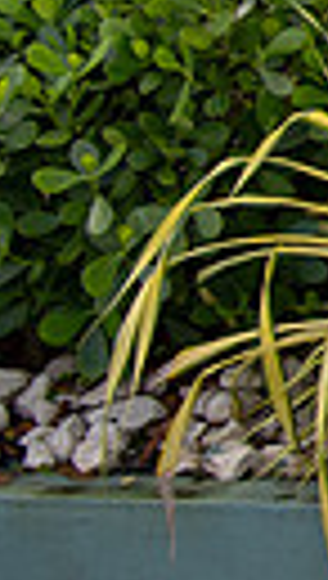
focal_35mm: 135
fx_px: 2078
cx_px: 1263
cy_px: -20
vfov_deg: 15.5
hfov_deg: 7.1
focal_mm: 27
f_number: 5
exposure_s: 1/100
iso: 80
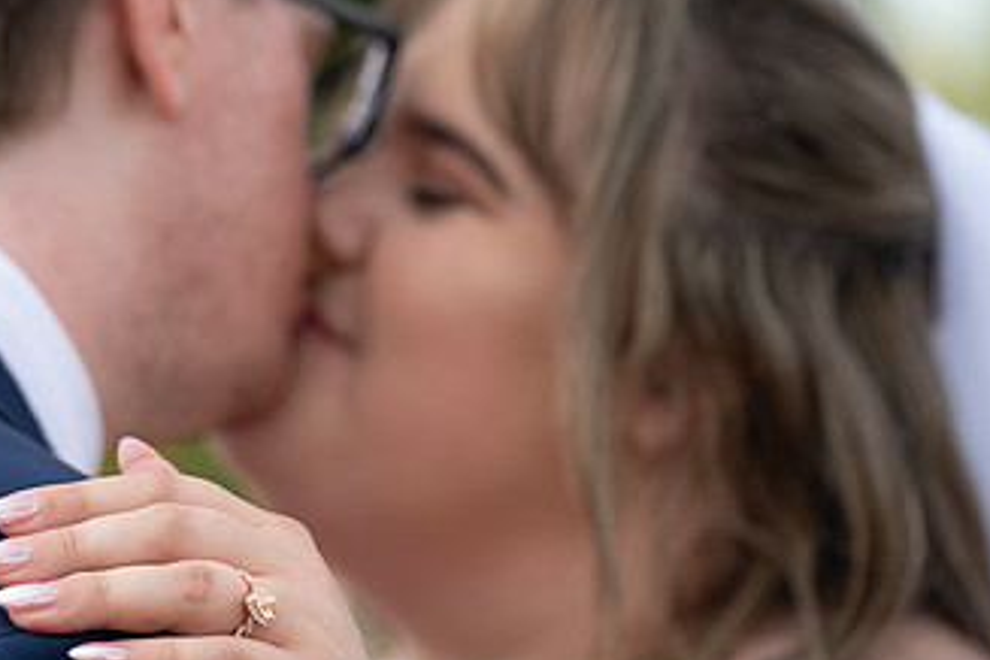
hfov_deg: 10.5
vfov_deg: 7.0
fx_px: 5362
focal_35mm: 195
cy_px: 416
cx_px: 257
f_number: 2.8
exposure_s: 1/1600
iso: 400
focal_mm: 110
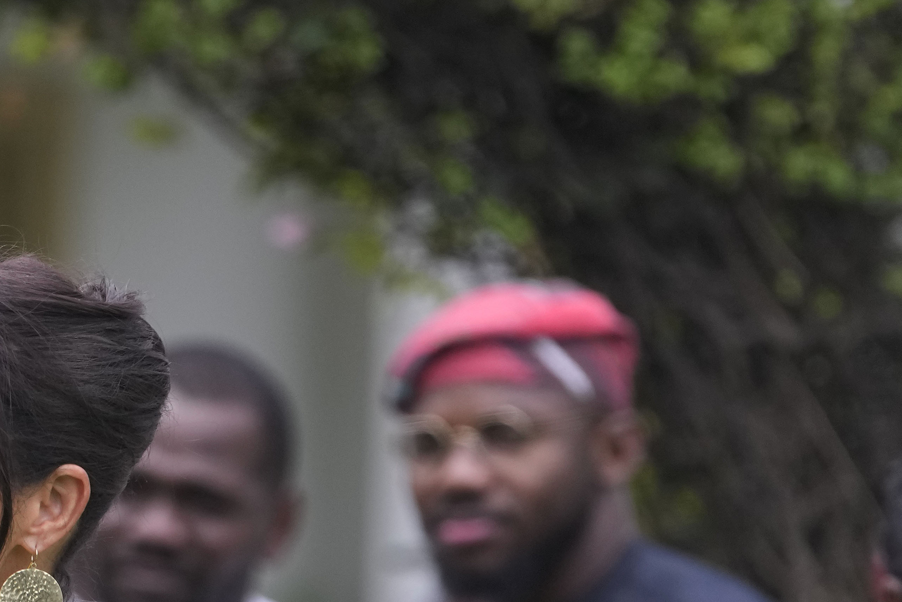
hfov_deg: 3.1
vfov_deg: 2.0
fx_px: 16912
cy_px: 804
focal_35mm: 675
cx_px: -212
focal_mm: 200
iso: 800
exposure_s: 1/4000
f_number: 3.5
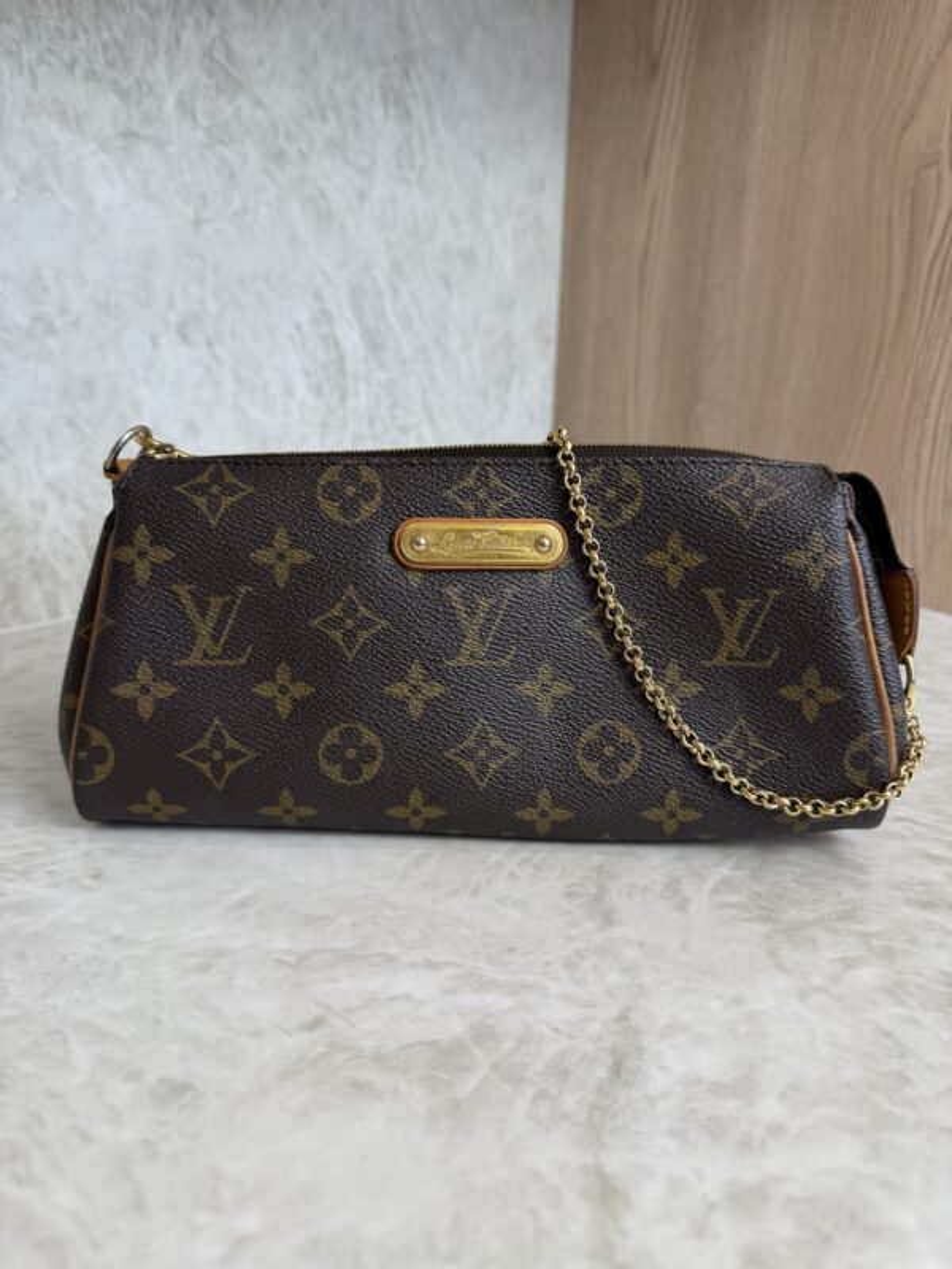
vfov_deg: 71.6
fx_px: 880
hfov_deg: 56.8
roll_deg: -2.2
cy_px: 634
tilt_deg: -17.5
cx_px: 476
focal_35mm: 24
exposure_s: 1/120
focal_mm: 6.76
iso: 80
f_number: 1.78
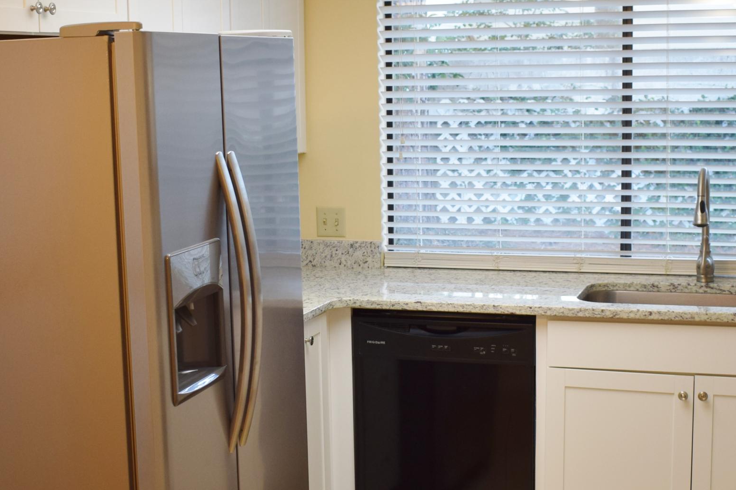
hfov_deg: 31.4
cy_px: 238
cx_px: 332
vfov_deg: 21.2
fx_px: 1308
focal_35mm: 64
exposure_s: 1/60
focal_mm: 22
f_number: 4
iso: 400
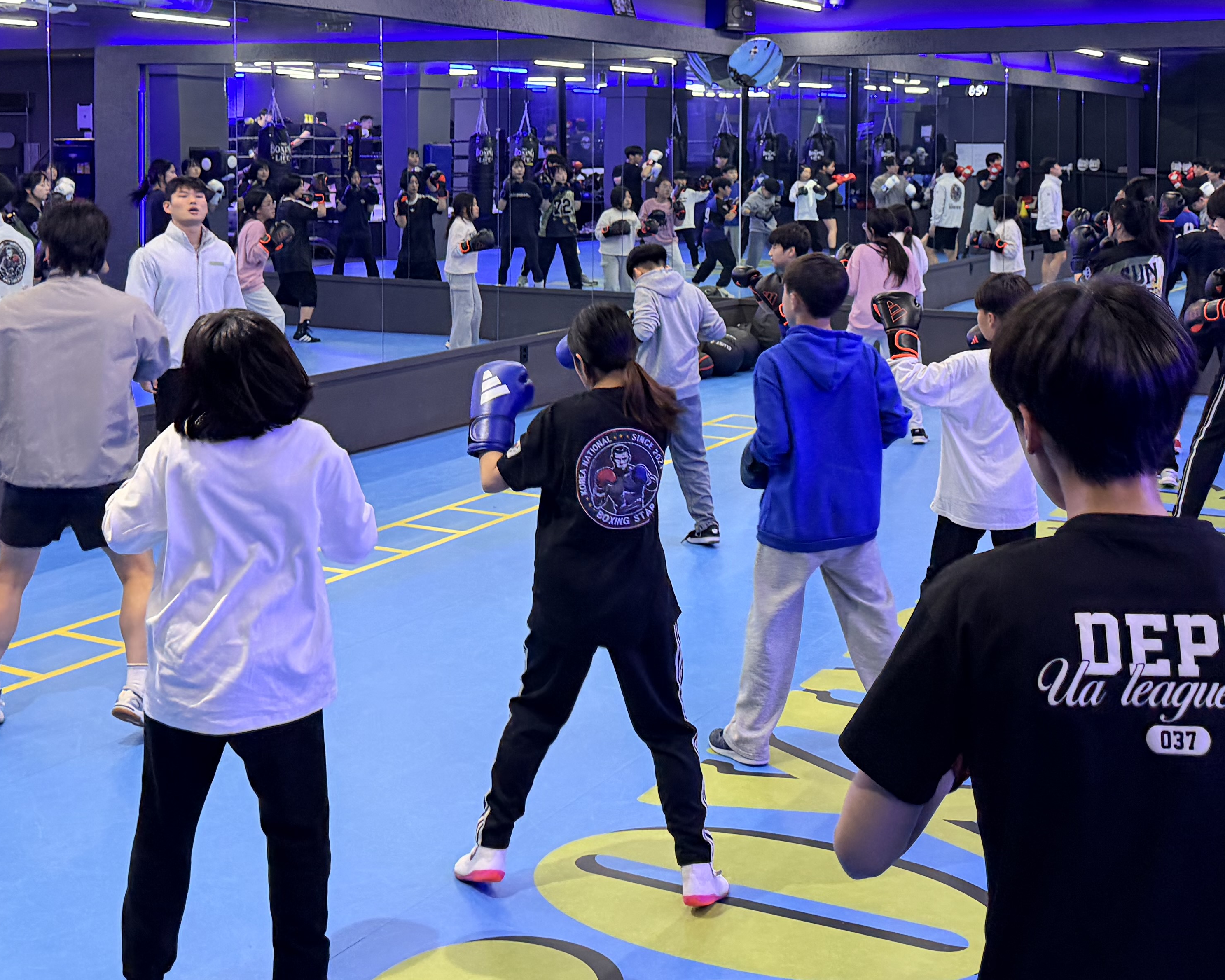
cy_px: 215
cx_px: 736
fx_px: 1631
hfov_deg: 41.0
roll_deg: -0.8
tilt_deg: -2.5
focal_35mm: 45
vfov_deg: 32.6
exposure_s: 1/60
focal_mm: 6.76
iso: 320
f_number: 1.78
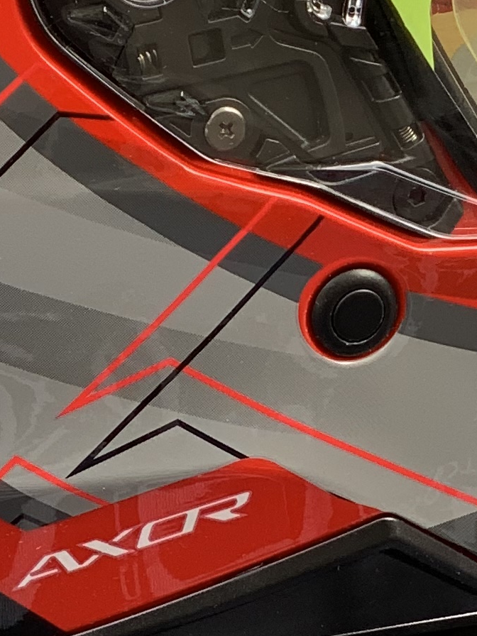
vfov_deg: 8.2
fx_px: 4299
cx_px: 4
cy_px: -512
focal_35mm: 234
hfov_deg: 6.3
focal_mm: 6
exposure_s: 1/122
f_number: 2.4
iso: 25
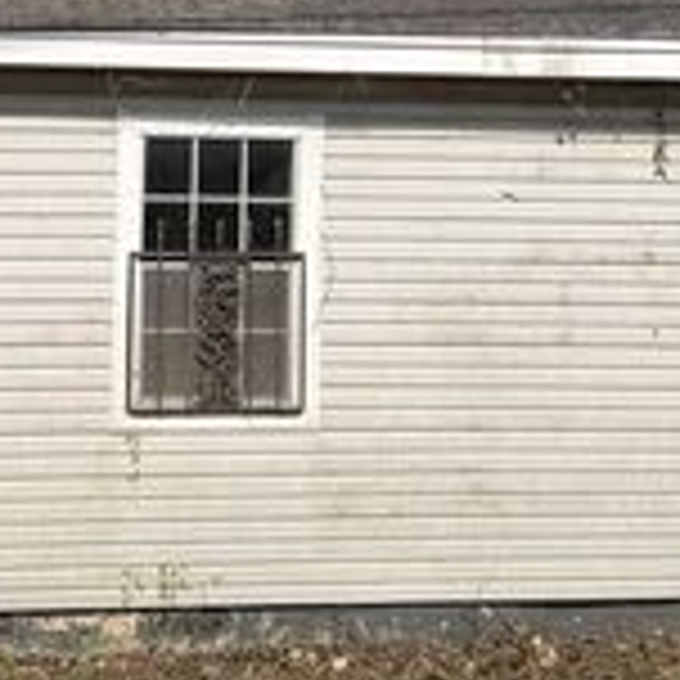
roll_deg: -0.5
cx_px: 230
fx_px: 2000
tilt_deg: +6.1
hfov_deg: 19.2
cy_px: -32
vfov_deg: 18.7
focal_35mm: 90
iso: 80
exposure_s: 1/6173
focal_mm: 6.76
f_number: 1.78
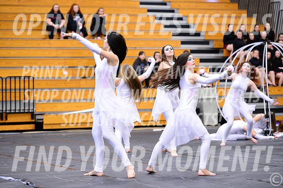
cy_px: 94
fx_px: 943
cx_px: 142
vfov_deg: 11.4
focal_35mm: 120
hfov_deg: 17.1
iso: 6400
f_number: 2.8
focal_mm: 120
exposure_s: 1/250
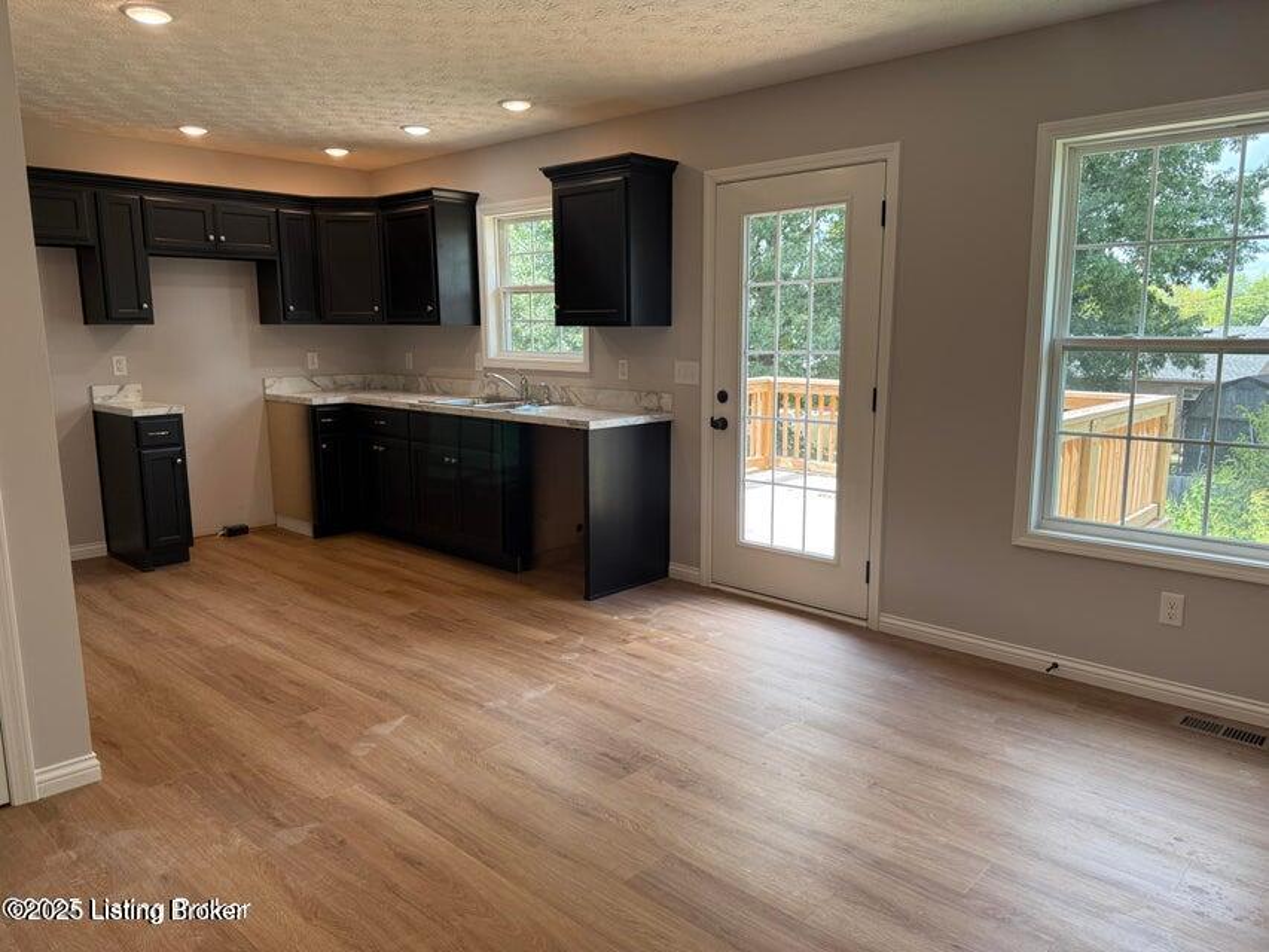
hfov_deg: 71.6
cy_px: 476
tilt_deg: -8.8
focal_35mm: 24
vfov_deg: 56.8
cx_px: 634
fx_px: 880
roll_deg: -0.1
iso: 100
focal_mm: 6.76
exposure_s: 1/141
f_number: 1.78
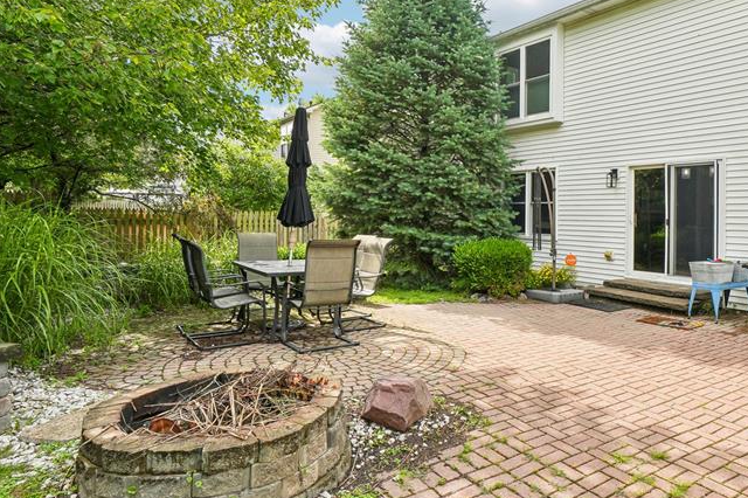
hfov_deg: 71.5
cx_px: 501
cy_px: 221
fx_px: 498
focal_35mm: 24
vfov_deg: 53.0
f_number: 8
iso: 100
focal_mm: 10
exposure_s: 1/200
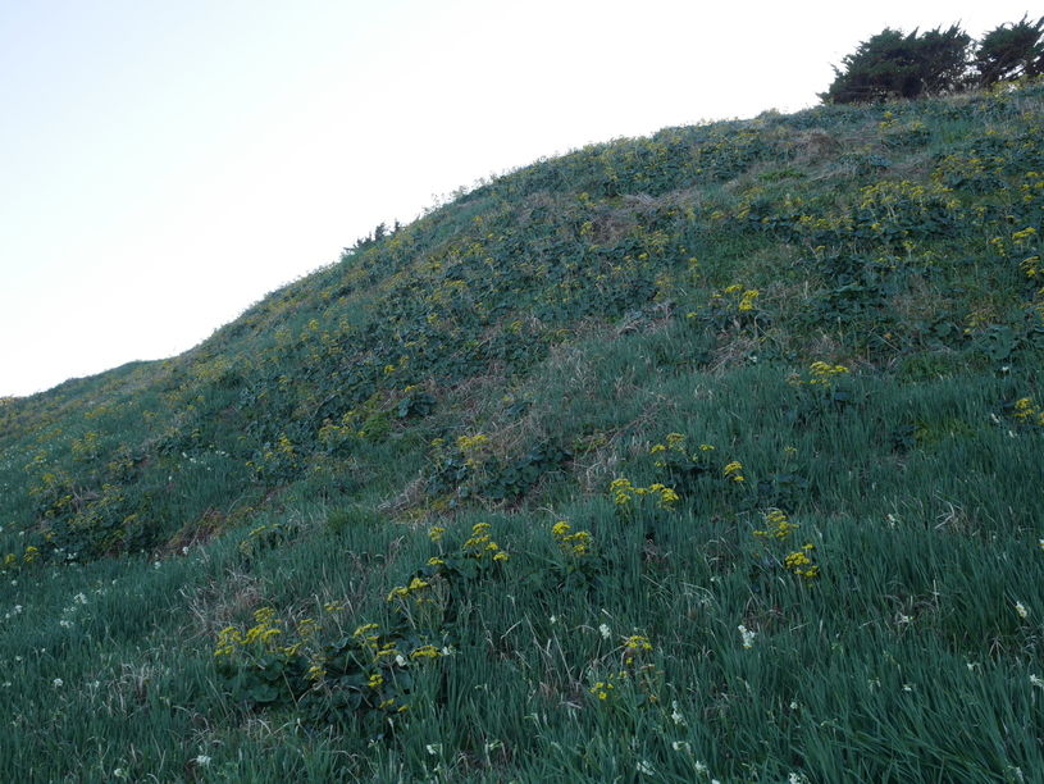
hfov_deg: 53.9
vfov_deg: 41.8
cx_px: 522
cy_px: 392
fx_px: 1026
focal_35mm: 34
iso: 200
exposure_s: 1/125
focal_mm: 17
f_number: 8
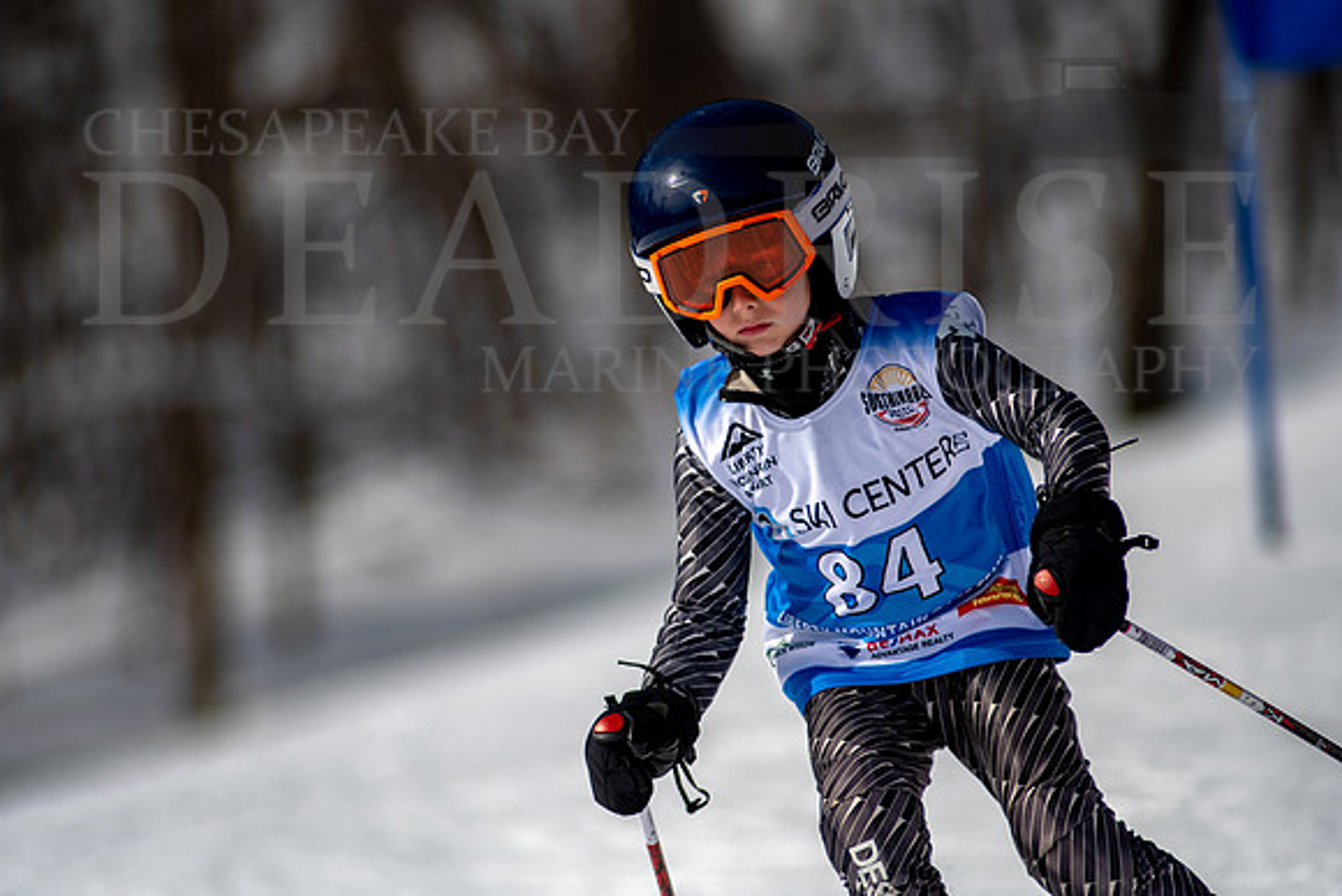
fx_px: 16778
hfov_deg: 4.6
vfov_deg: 3.1
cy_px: 448
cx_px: 671
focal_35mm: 450
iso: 100
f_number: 2.8
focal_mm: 300
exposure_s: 1/8000
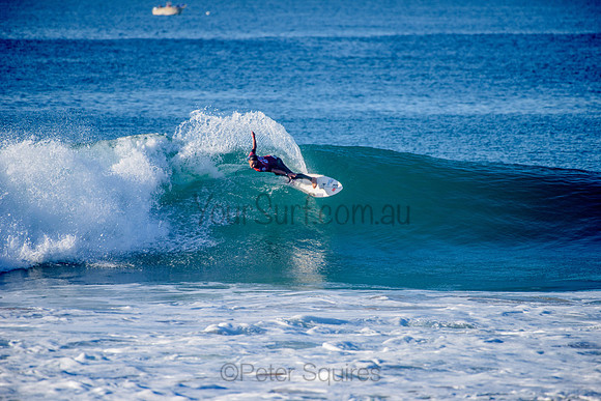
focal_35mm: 500
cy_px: 200
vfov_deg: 2.8
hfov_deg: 4.1
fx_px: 8349
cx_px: 300
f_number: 5.6
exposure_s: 1/1600
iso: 220
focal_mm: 500
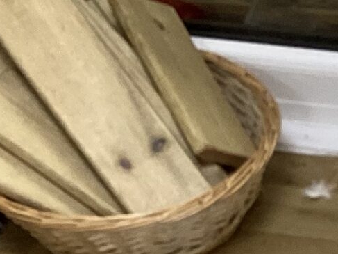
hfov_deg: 11.1
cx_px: 650
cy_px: 434
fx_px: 1591
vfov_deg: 8.8
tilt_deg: -49.6
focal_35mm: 163
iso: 80
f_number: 2.4
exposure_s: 1/50
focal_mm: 3.3
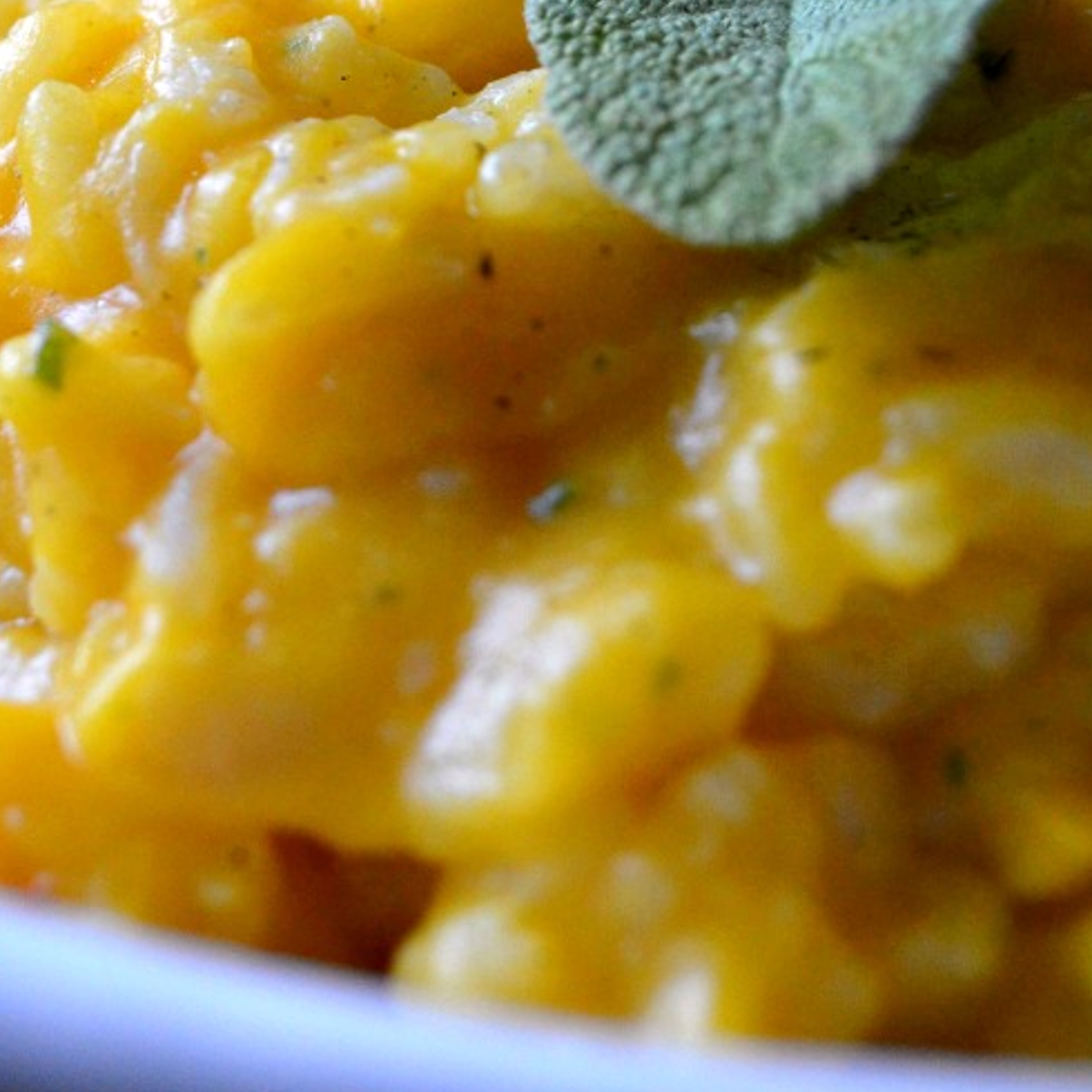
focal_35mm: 94
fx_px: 3355
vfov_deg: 18.4
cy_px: 265
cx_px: 365
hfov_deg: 18.4
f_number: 4.5
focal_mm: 30
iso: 1600
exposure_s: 1/30
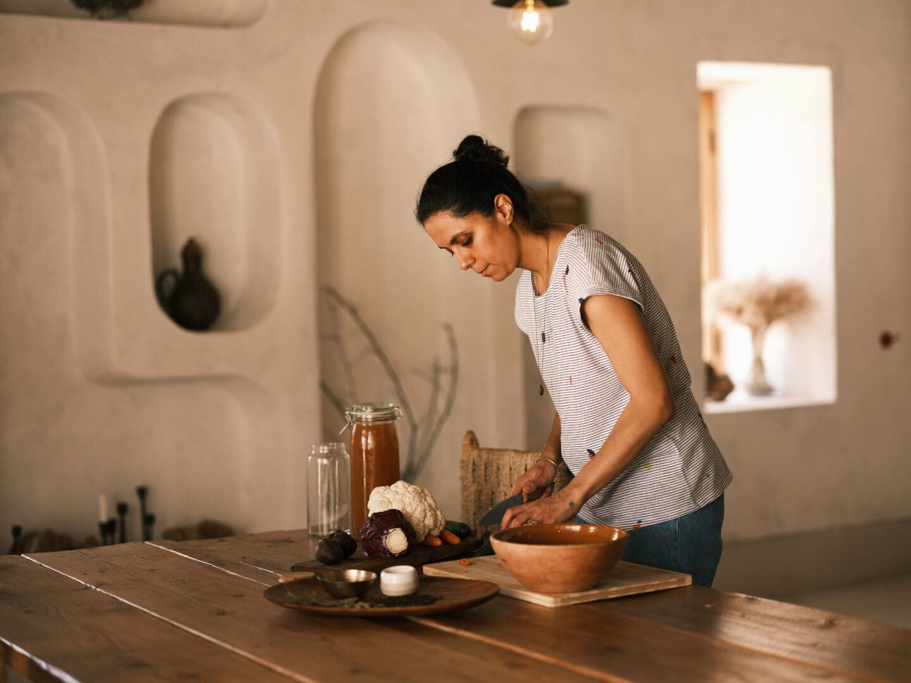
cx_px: 456
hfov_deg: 30.7
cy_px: 342
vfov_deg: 23.3
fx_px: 1658
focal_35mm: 63
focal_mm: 80
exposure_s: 1/125
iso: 125
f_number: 2
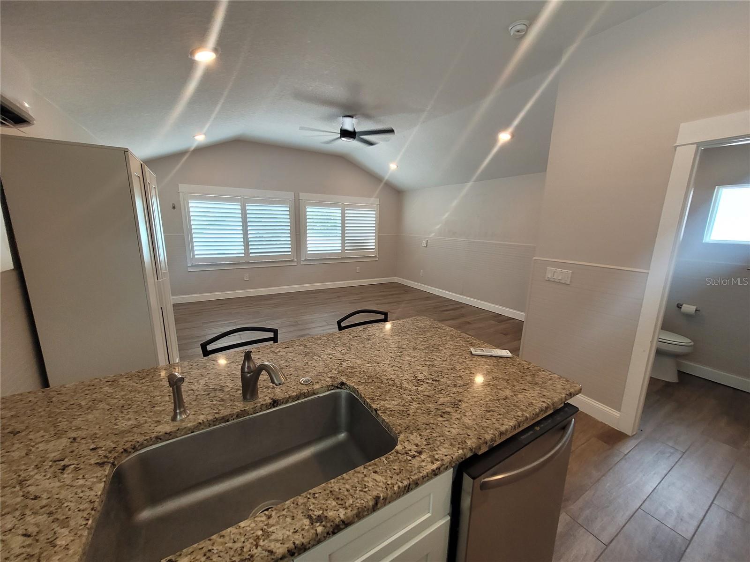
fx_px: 282
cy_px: 281
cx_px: 375
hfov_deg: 106.2
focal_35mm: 13
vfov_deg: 89.9
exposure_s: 1/60
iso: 125
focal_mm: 1.74
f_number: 2.2
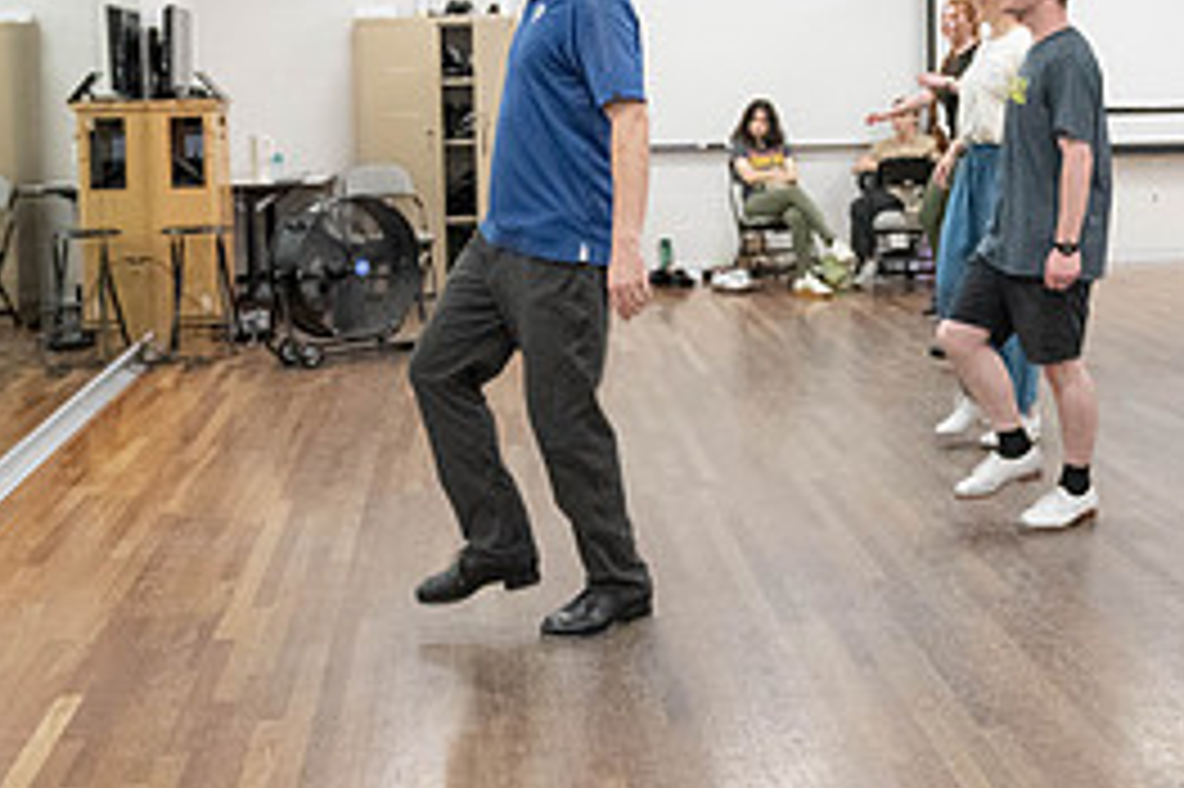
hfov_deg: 34.4
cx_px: 865
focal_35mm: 57
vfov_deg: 23.4
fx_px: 1873
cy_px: 153
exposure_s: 1/640
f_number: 4
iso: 3200
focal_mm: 24
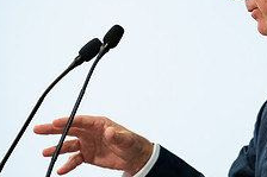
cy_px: 65
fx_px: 5758
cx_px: 256
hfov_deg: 2.7
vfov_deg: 1.8
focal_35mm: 777
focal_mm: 300
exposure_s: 1/200
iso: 2500
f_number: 3.2
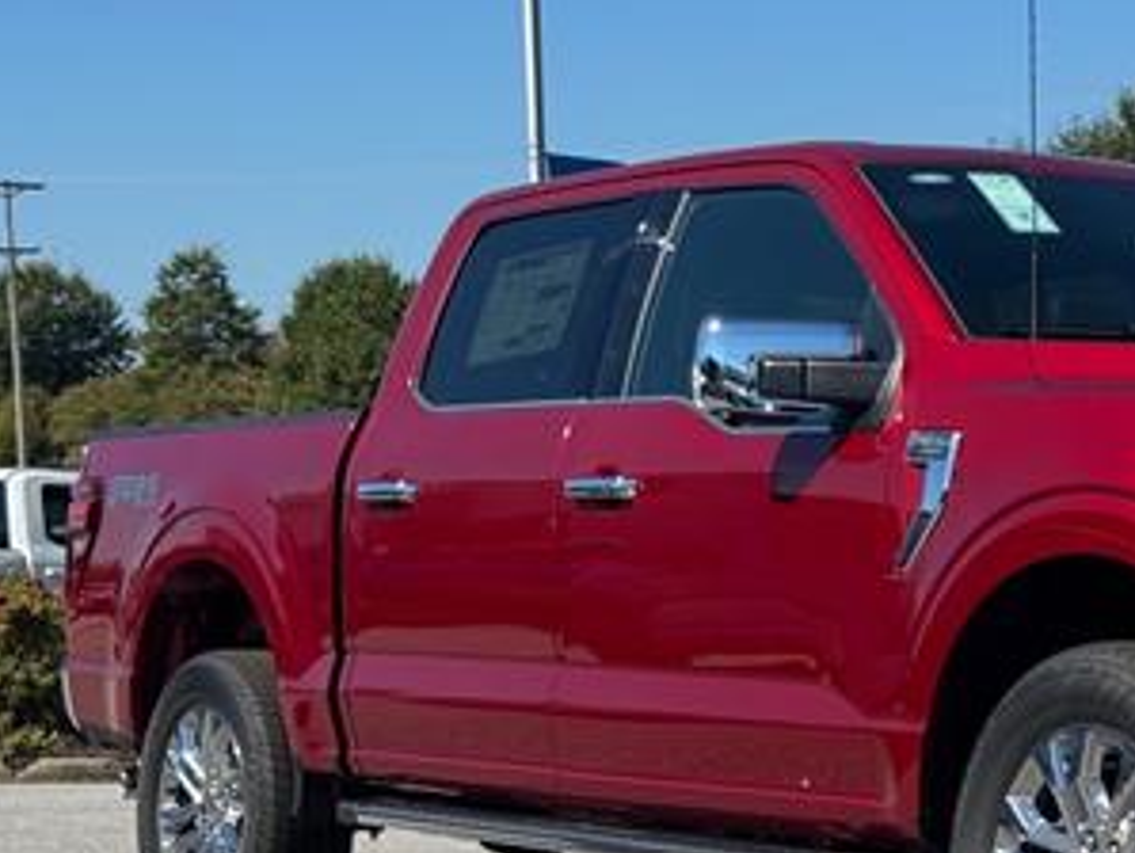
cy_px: 685
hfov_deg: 18.7
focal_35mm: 103
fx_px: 3380
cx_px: 1028
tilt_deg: -1.7
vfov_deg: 14.3
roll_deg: +0.9
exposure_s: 1/3817
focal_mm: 6.76
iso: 64
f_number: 1.78
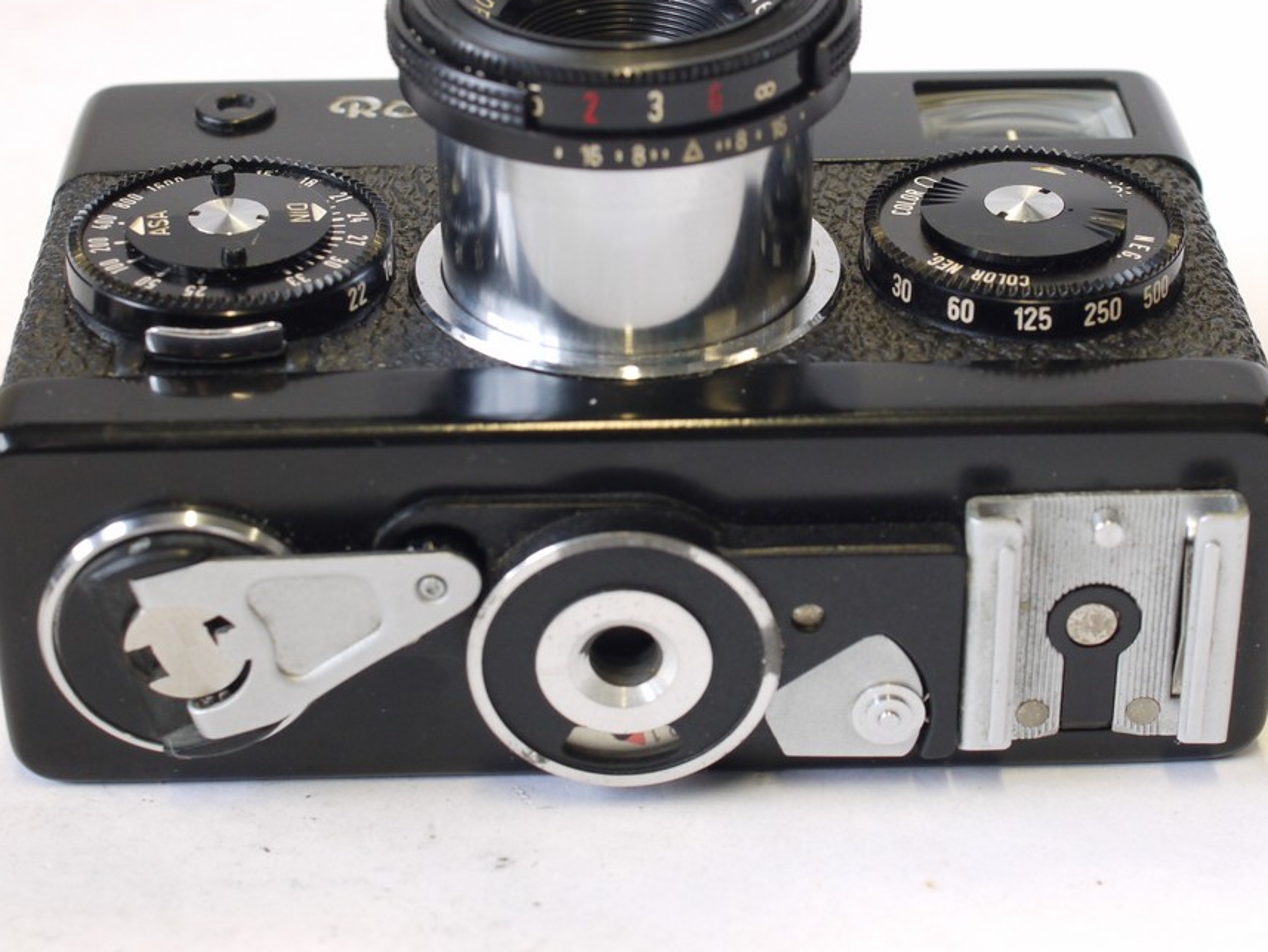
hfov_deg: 23.3
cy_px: 363
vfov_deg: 17.6
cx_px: 694
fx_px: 3077
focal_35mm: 84
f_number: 6.3
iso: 400
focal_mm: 30
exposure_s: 1/30
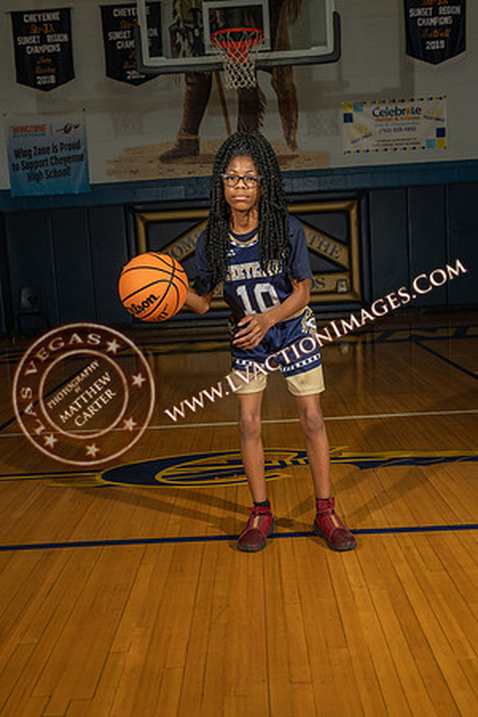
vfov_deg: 50.7
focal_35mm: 38
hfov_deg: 35.1
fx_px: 757
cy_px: 358
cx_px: 239
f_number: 7.1
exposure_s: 1/200
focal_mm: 38
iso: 160
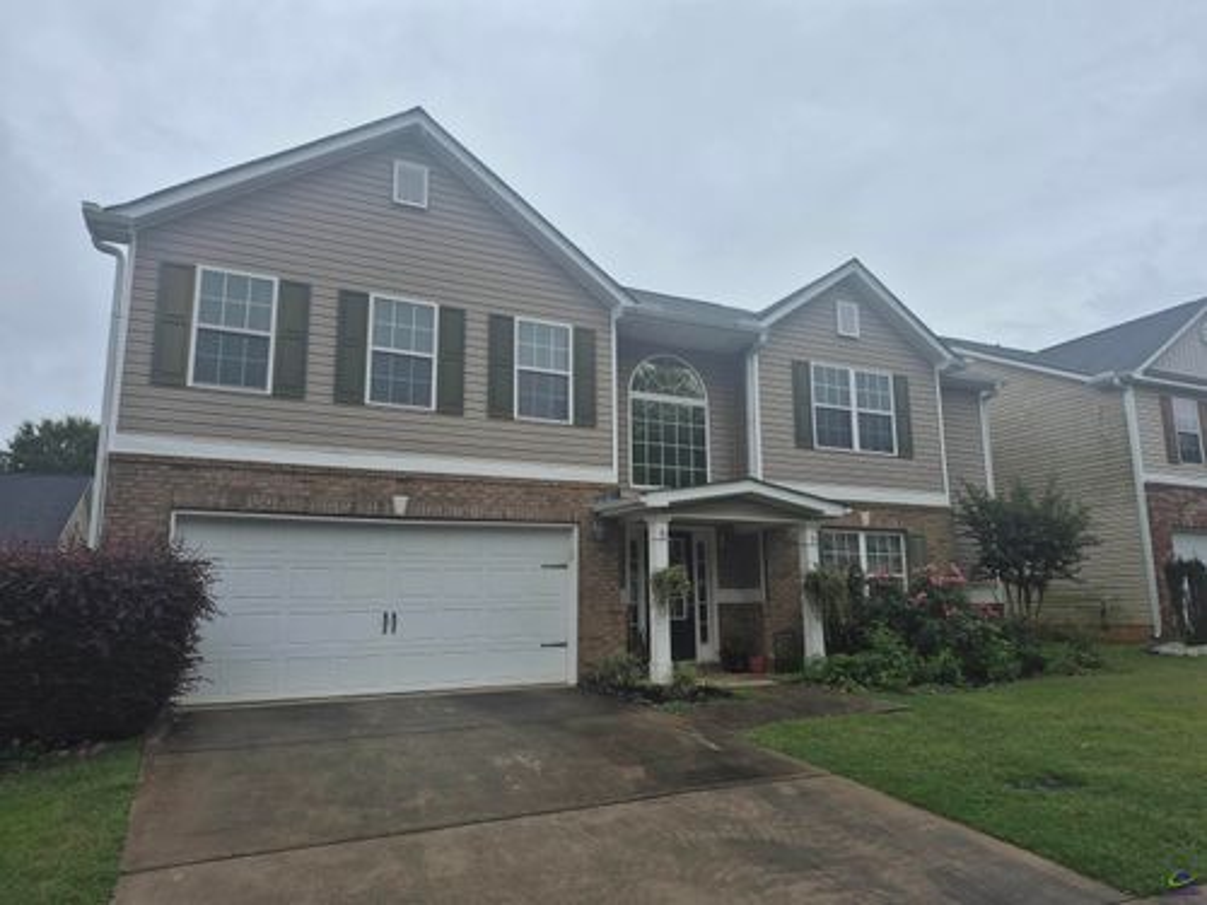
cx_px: 604
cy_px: 452
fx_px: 802
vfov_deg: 58.9
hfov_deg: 73.9
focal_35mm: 23
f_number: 1.8
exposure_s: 1/1144
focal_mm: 5.4
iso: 25
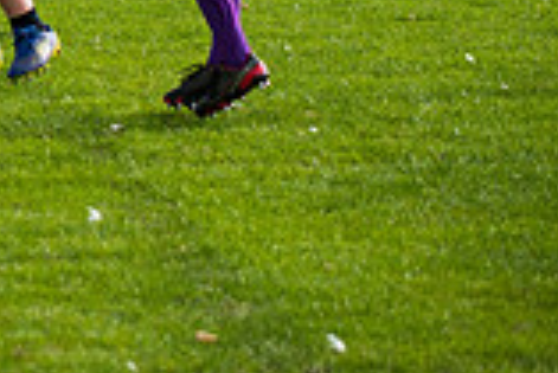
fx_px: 5725
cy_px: -304
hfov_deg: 5.5
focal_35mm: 369
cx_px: -423
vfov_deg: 3.7
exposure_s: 1/1250
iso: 250
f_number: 4
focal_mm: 100
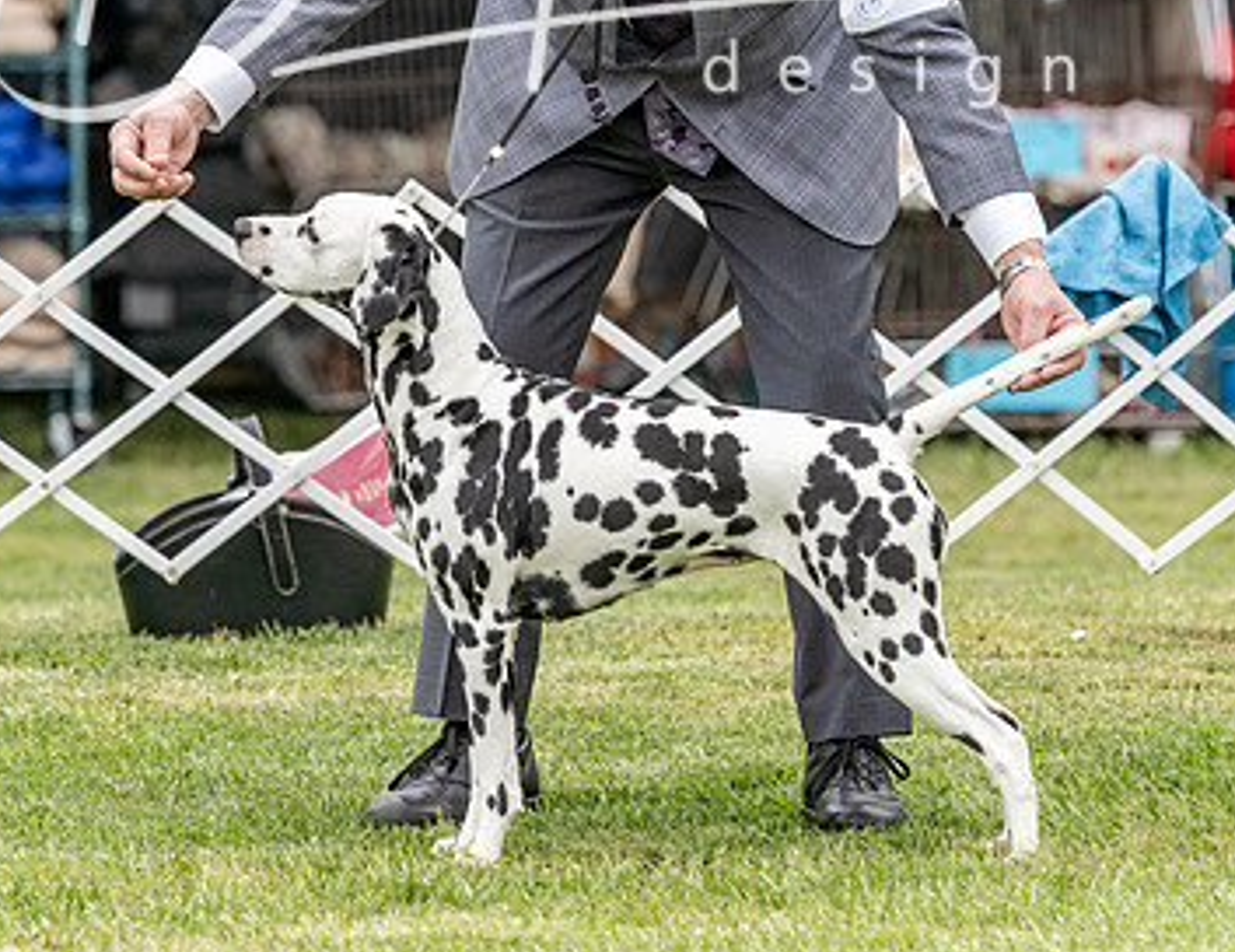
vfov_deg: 3.8
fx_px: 14269
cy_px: 182
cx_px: 590
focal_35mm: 396
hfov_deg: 5.0
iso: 640
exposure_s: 1/1000
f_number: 4.5
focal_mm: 200
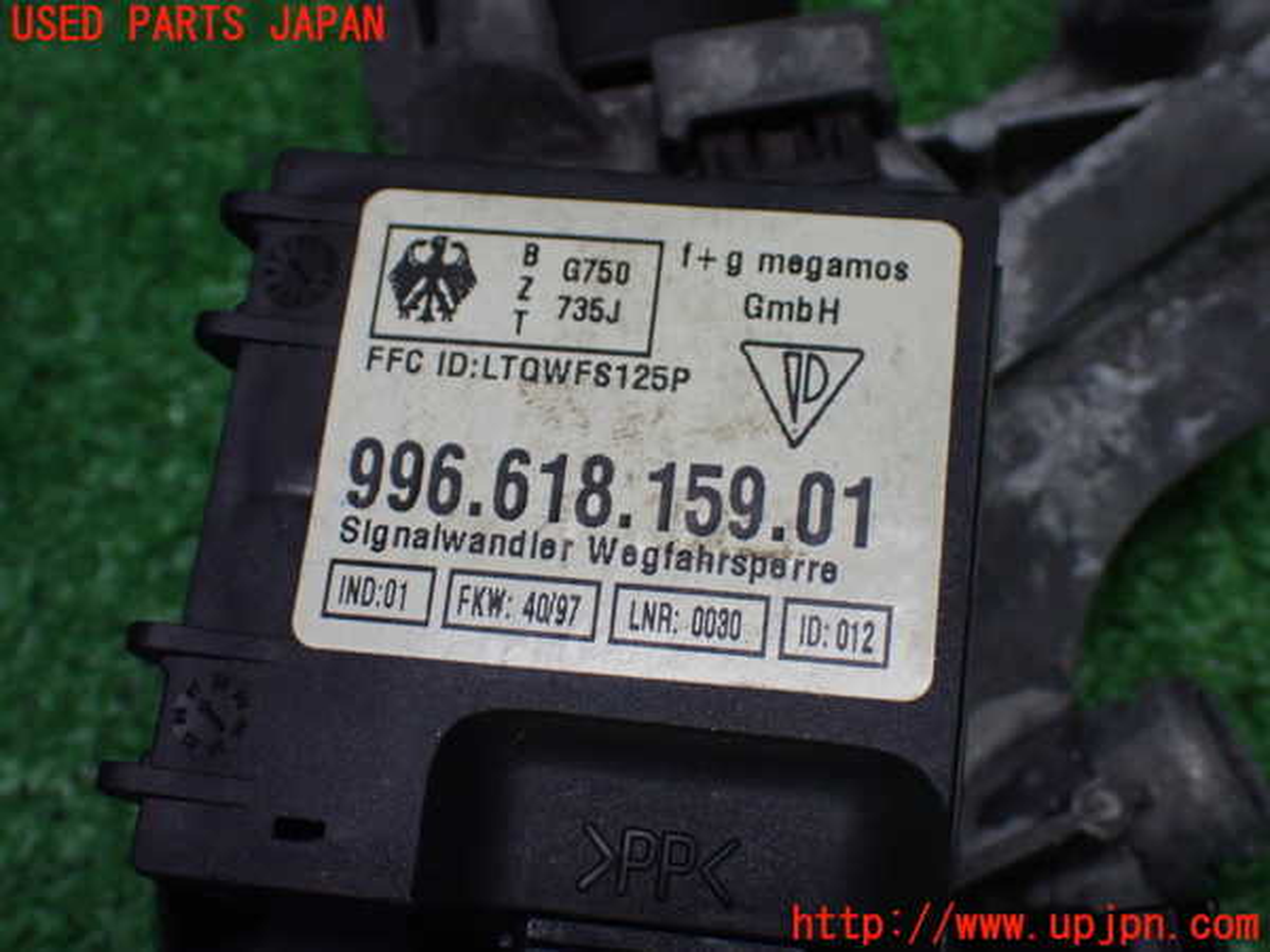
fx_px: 1834
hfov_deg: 38.2
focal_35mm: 50
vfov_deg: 29.1
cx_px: 635
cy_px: 476
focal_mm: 9.01
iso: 640
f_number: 3.2
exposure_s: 1/200
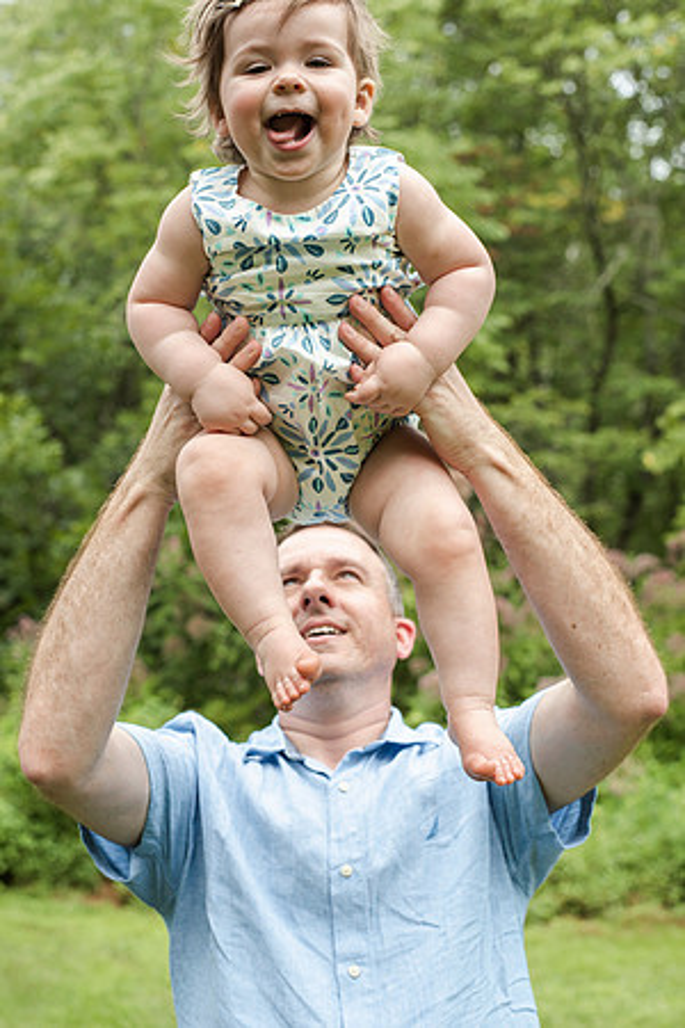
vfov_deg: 39.6
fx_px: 1427
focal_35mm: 50
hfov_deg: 27.0
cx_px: 342
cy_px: 514
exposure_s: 1/1250
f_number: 4.5
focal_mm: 50
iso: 640
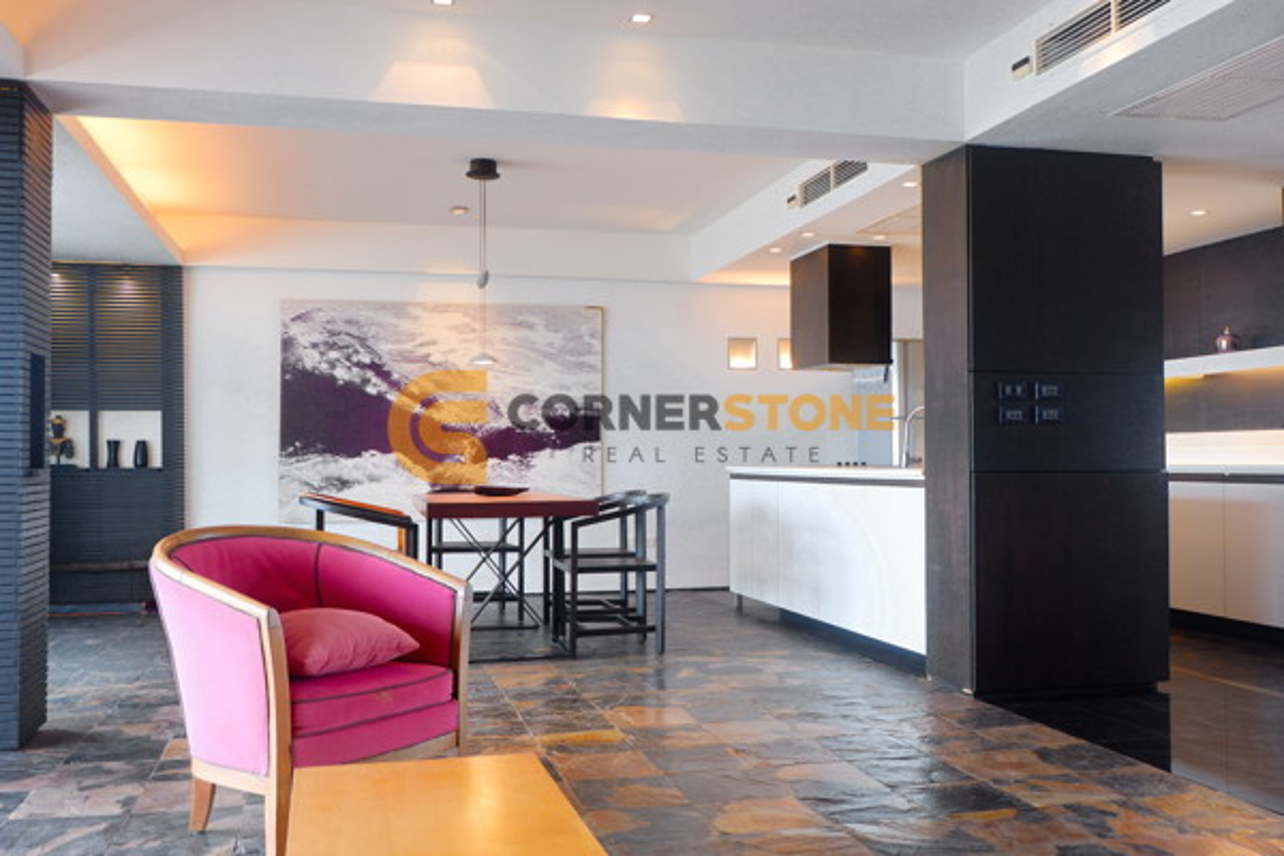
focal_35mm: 32
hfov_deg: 58.7
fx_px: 1141
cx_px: 642
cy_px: 428
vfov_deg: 41.1
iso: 200
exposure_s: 1/40
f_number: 4
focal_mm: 21.1
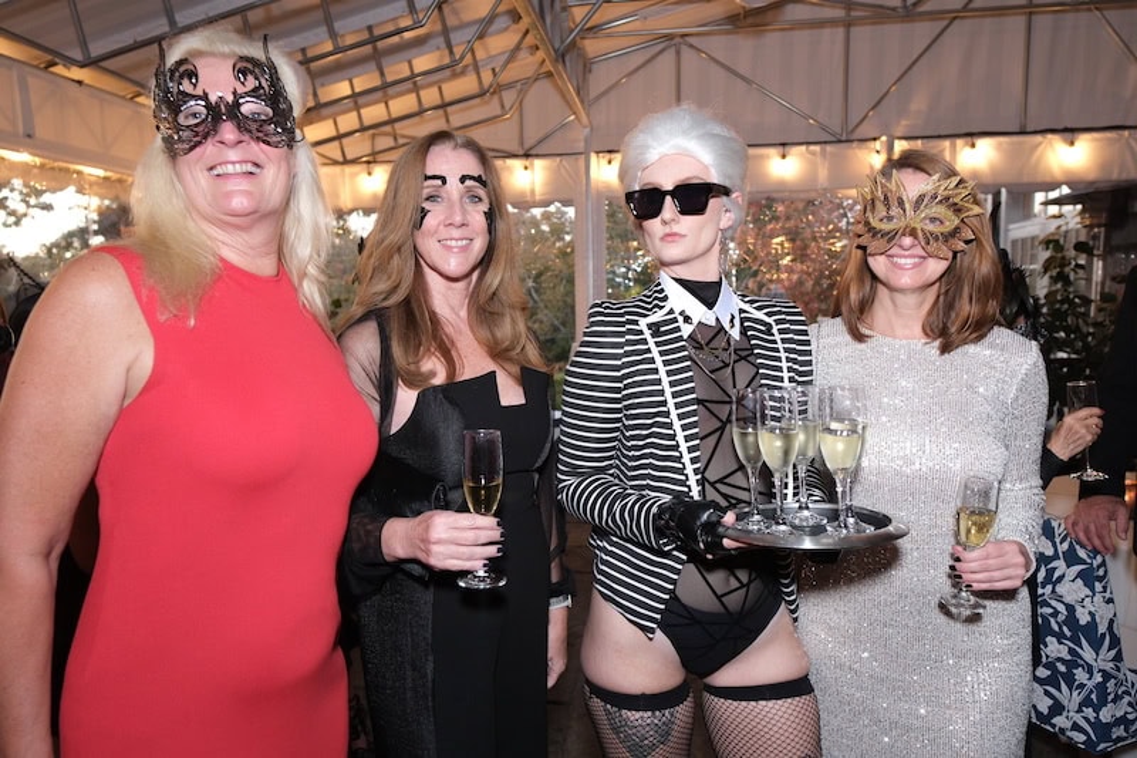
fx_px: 758
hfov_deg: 73.8
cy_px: 379
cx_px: 568
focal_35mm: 24
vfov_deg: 53.1
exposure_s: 1/30
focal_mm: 16
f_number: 2.8
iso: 800
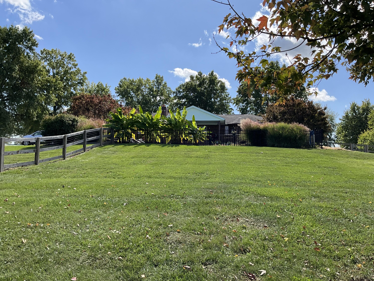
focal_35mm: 29
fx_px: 313
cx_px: 187
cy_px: 140
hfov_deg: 61.7
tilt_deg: +2.9
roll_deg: -0.6
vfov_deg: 48.2
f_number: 1.8
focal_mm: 3
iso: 25
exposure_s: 1/1626
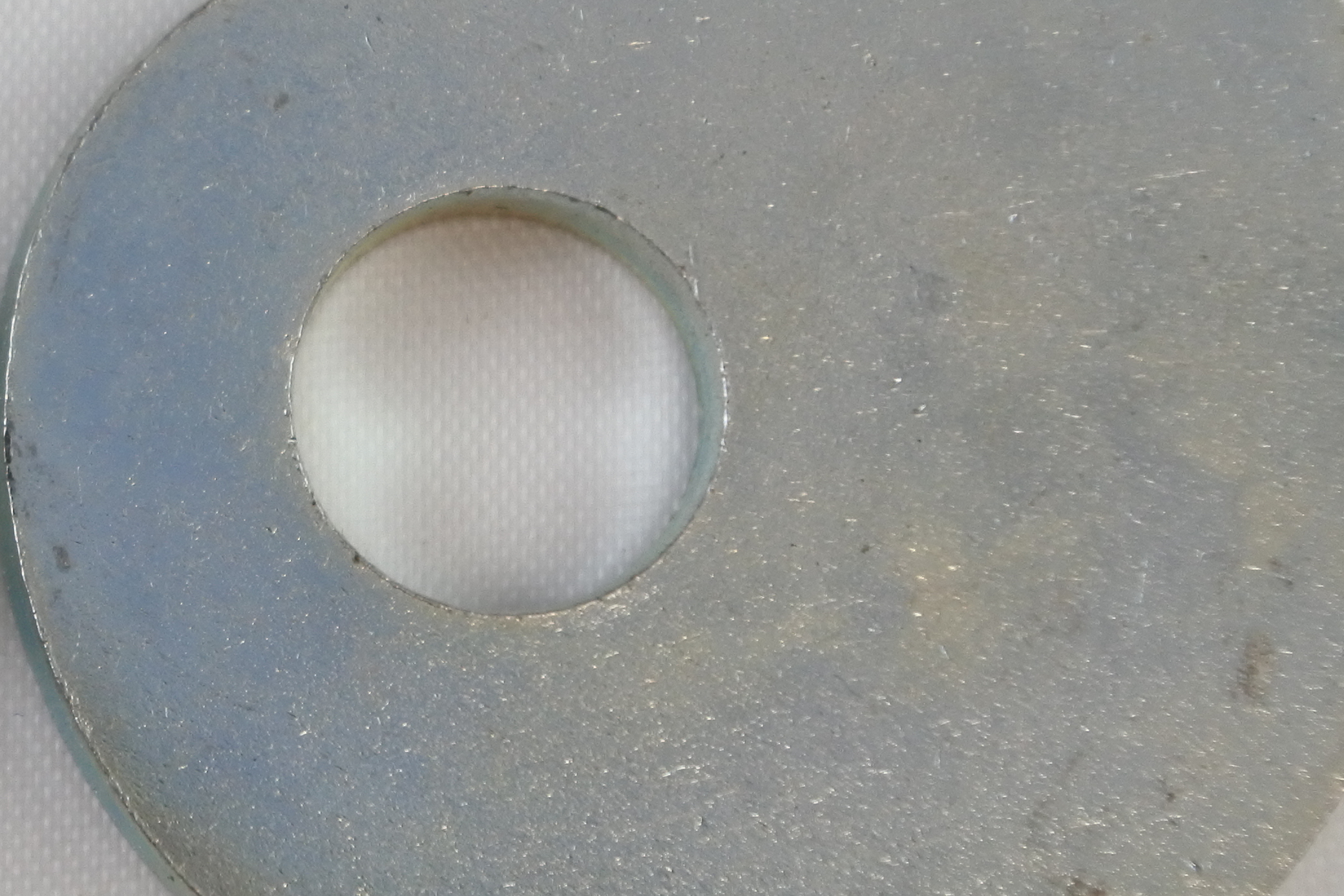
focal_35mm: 174
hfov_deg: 11.6
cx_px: -163
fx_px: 6496
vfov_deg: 7.9
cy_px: 184
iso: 400
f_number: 5.3
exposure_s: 1/160
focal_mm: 24.4
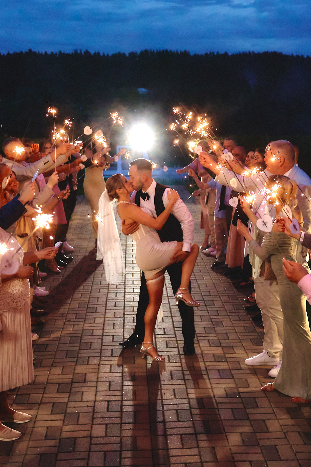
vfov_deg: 46.4
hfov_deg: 31.9
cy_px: 234
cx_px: 156
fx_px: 544
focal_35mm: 42
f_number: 2.8
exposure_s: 1/320
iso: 6400
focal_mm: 28
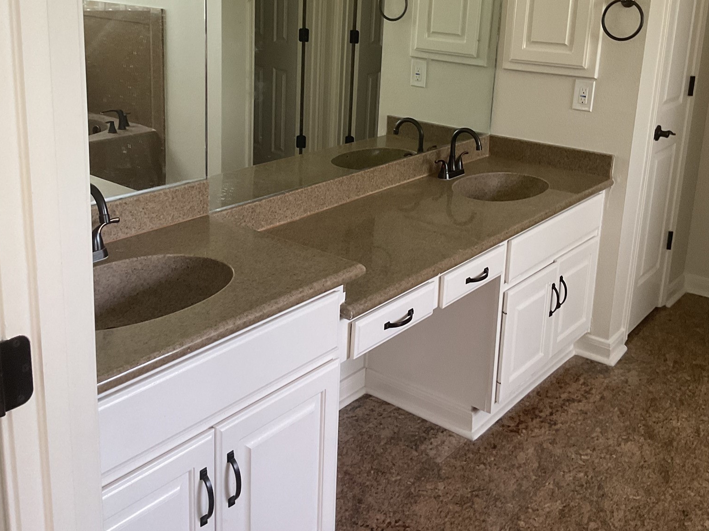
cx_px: 352
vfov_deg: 36.3
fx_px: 799
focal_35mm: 39
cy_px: 162
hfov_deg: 47.9
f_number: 1.8
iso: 80
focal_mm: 3
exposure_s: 1/60
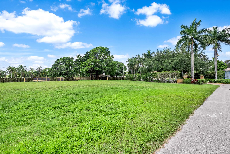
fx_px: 89
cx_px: 115
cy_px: 77
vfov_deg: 81.3
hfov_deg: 104.2
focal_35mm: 14
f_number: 8
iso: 800
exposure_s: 1/500
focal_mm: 14
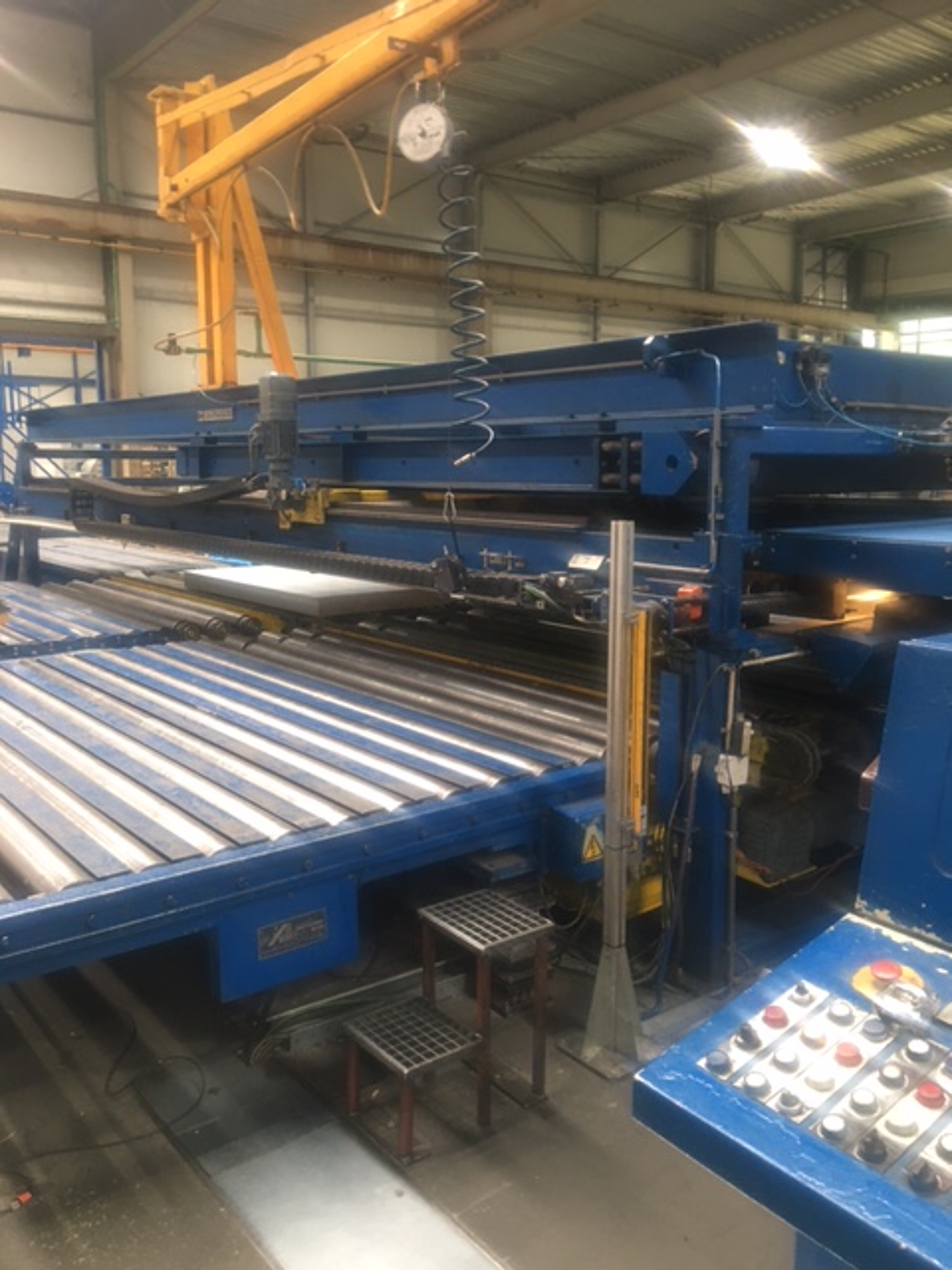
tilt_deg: -7.3
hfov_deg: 48.2
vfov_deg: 61.7
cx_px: 476
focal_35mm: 29
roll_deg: +0.6
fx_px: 1063
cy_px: 635
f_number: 2.2
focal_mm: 4.15
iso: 50
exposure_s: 1/17
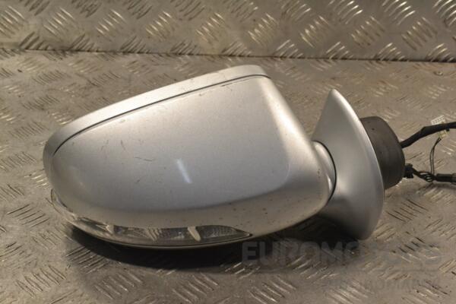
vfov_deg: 18.2
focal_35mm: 75
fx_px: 950
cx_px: 228
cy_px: 152
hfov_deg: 27.0
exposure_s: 1/500
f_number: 11
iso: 3200
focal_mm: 50
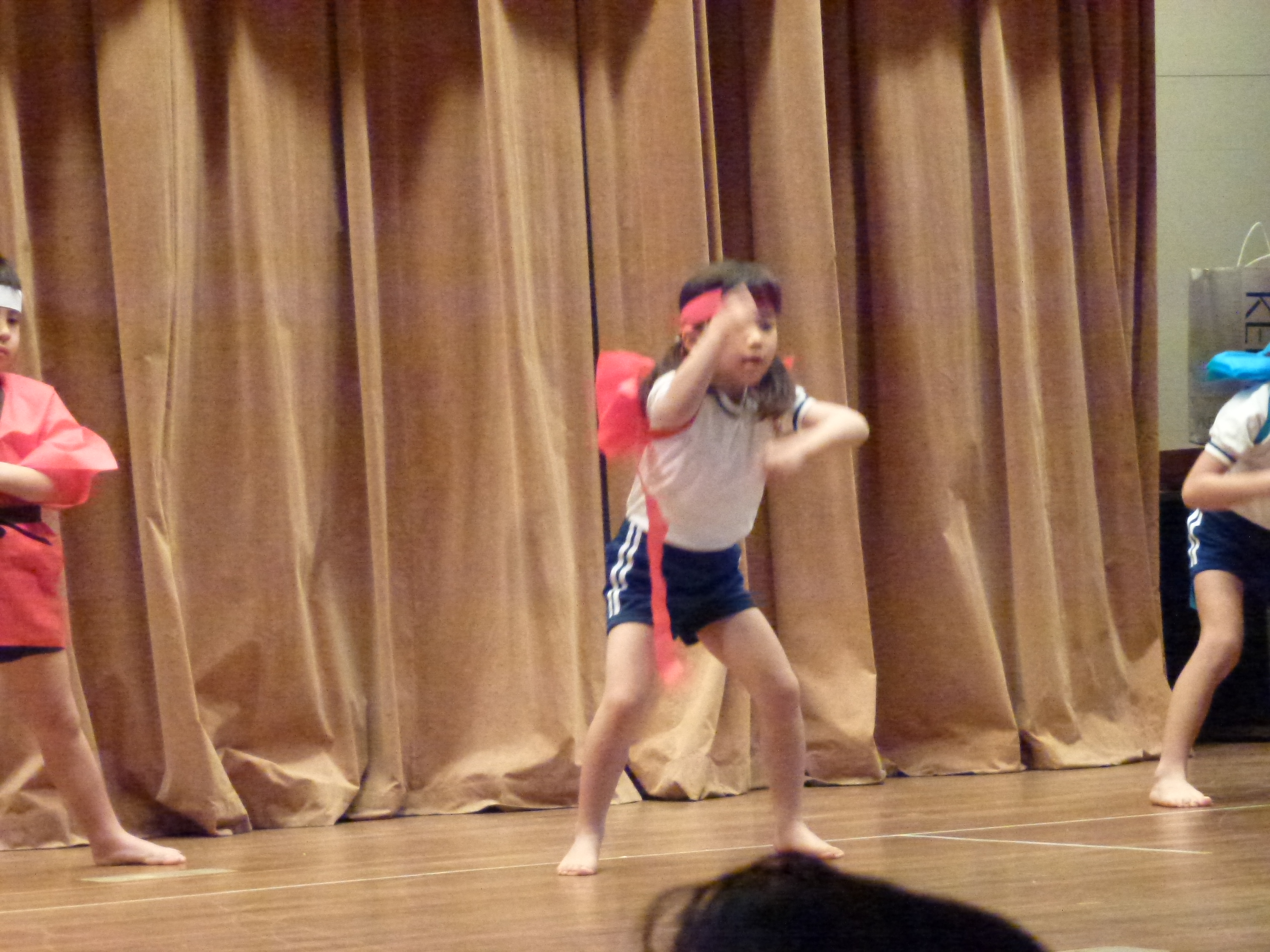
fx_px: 4806
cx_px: 635
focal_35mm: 131
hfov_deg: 15.1
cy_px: 476
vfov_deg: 11.3
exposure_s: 1/50
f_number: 5.2
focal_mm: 23.4
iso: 1600
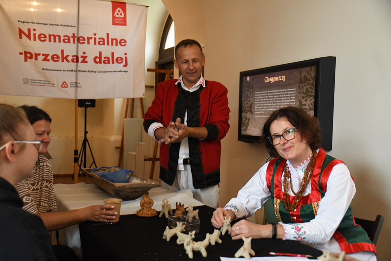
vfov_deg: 35.9
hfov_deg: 51.9
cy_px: 130
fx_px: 402
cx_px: 196
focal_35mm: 37
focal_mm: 25
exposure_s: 1/200
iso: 3200
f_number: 3
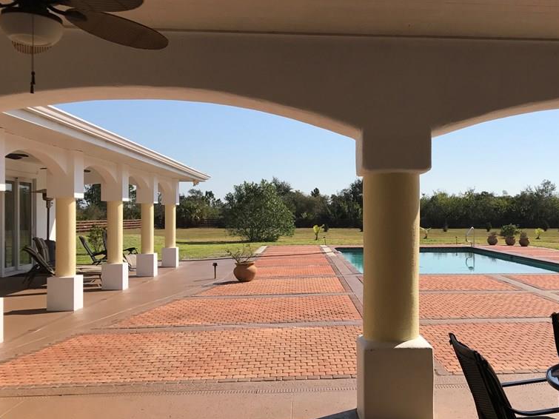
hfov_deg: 48.4
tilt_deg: +1.1
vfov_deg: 37.7
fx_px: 614
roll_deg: -0.2
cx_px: 355
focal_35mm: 38
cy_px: 212
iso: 20
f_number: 1.8
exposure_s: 1/3195
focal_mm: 3.99
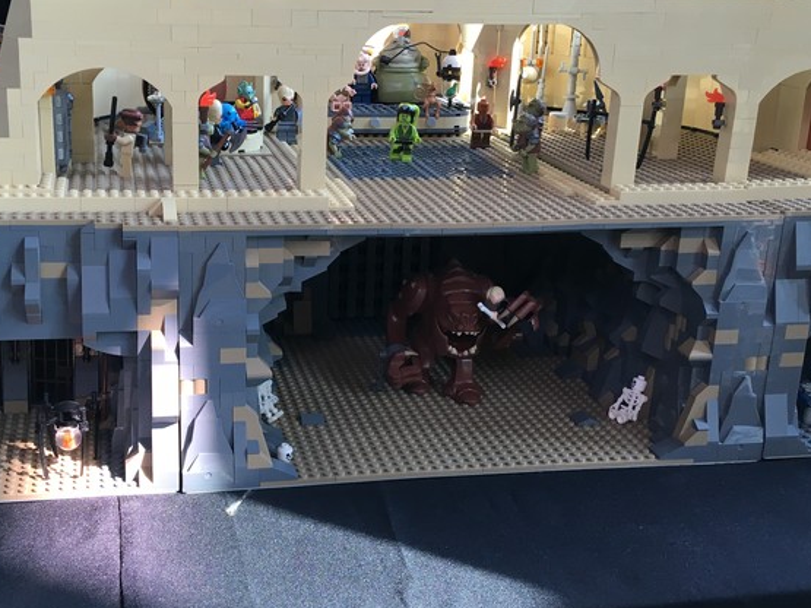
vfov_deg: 30.9
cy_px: 292
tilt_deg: -20.2
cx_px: 308
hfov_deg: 40.2
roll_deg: -3.3
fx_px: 1101
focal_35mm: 47
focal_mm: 4.15
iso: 25
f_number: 2.2
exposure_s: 1/33
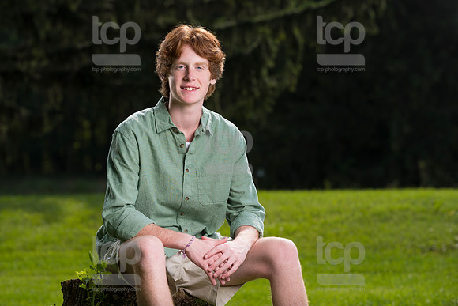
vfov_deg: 10.2
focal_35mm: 135
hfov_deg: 15.2
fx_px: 1715
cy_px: 133
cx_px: 214
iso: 50
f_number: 4.5
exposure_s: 1/250
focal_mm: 116
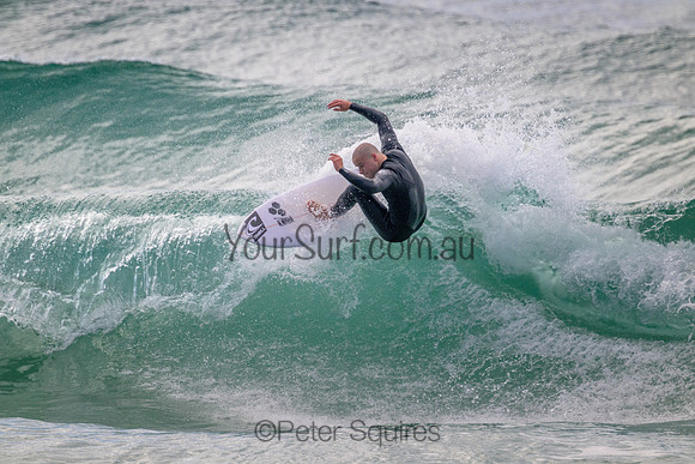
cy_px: 232
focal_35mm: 800
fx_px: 15447
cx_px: 348
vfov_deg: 1.7
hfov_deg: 2.6
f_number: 11
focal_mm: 800
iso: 1100
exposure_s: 1/2000
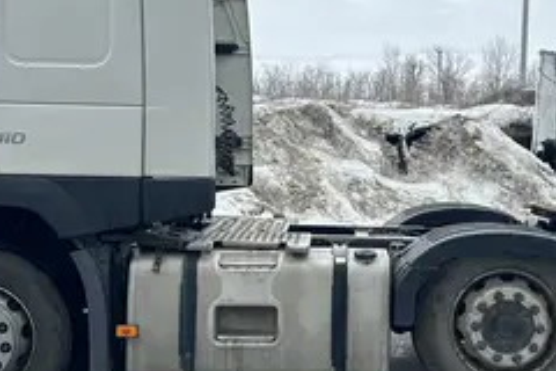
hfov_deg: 31.4
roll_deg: -0.8
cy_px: 139
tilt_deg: +1.5
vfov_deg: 21.2
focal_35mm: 64
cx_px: 327
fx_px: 988
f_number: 1.5
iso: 50
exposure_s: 1/1531
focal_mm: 5.7
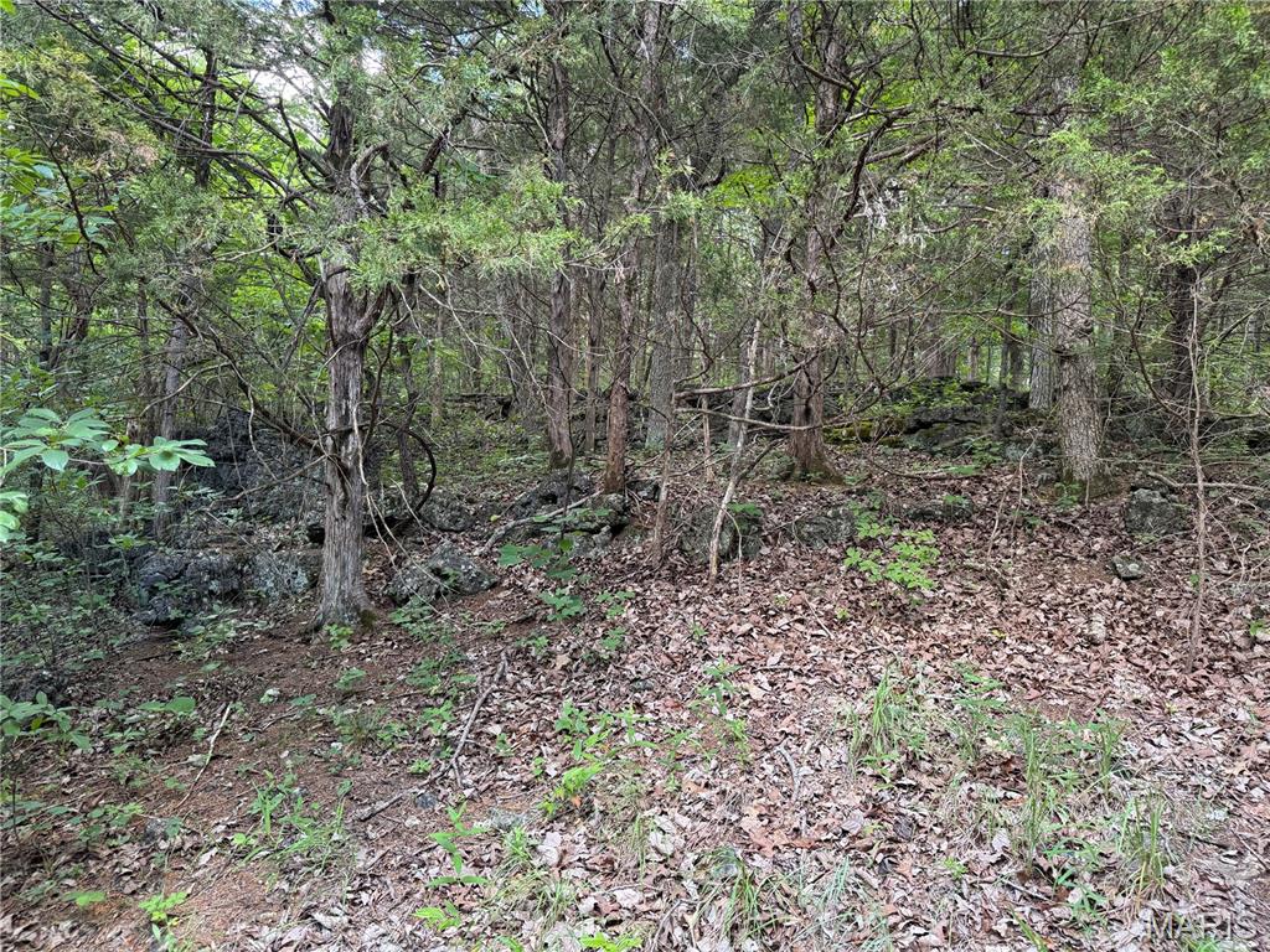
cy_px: 476
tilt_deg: +2.4
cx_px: 635
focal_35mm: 24
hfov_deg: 71.6
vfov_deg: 56.8
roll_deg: -4.3
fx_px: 881
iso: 200
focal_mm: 6.76
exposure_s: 1/121
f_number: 1.78
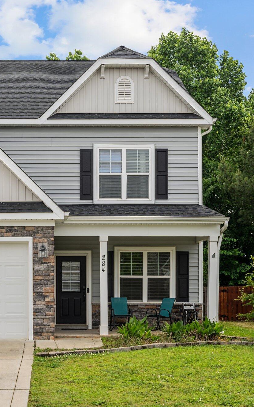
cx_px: 46
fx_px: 609
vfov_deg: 36.9
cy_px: 206
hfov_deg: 23.2
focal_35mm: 55
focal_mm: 35
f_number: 6.7
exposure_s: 1/90
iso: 100
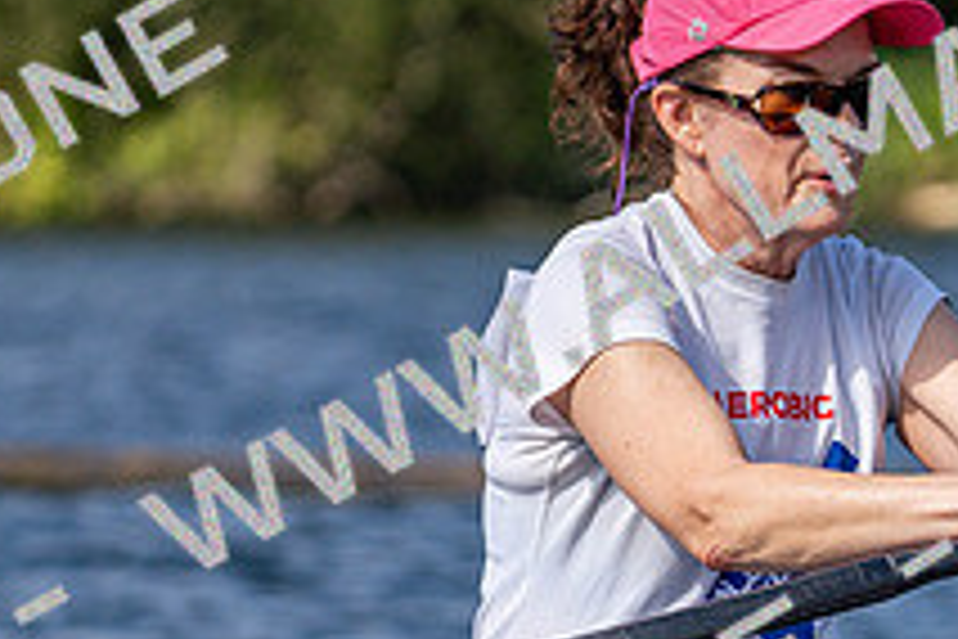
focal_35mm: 699
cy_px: 583
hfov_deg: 3.0
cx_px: 697
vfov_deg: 2.0
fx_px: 18600
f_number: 5.6
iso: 200
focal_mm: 257
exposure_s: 1/1600
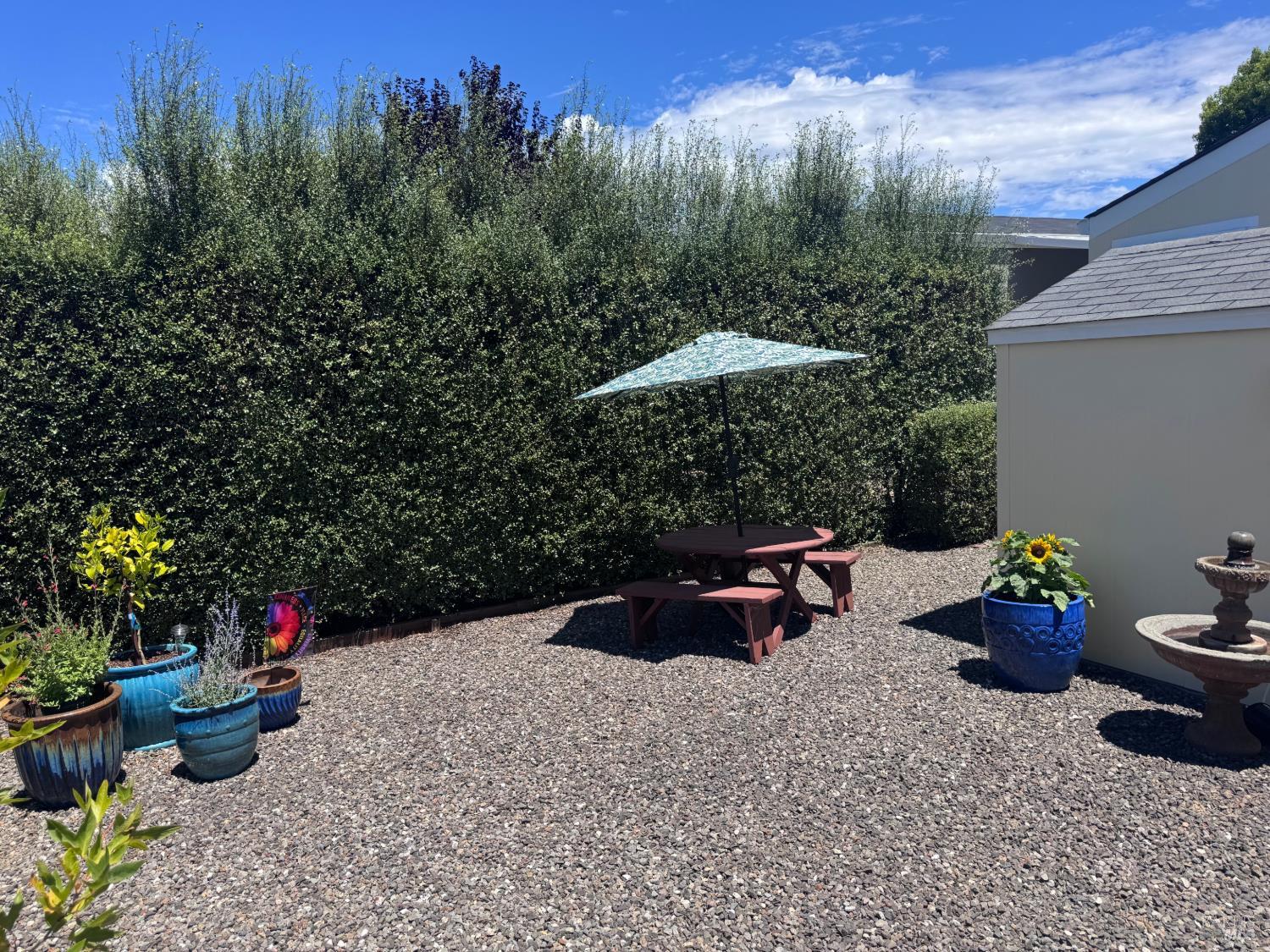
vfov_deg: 56.8
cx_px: 635
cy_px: 476
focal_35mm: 24
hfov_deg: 71.6
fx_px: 881
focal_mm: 6.76
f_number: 1.78
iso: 80
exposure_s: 1/3247
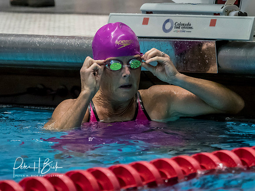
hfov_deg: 3.8
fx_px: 3812
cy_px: 74
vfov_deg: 2.9
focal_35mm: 517
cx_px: 118
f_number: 2.8
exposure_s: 1/1000
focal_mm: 150
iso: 3200
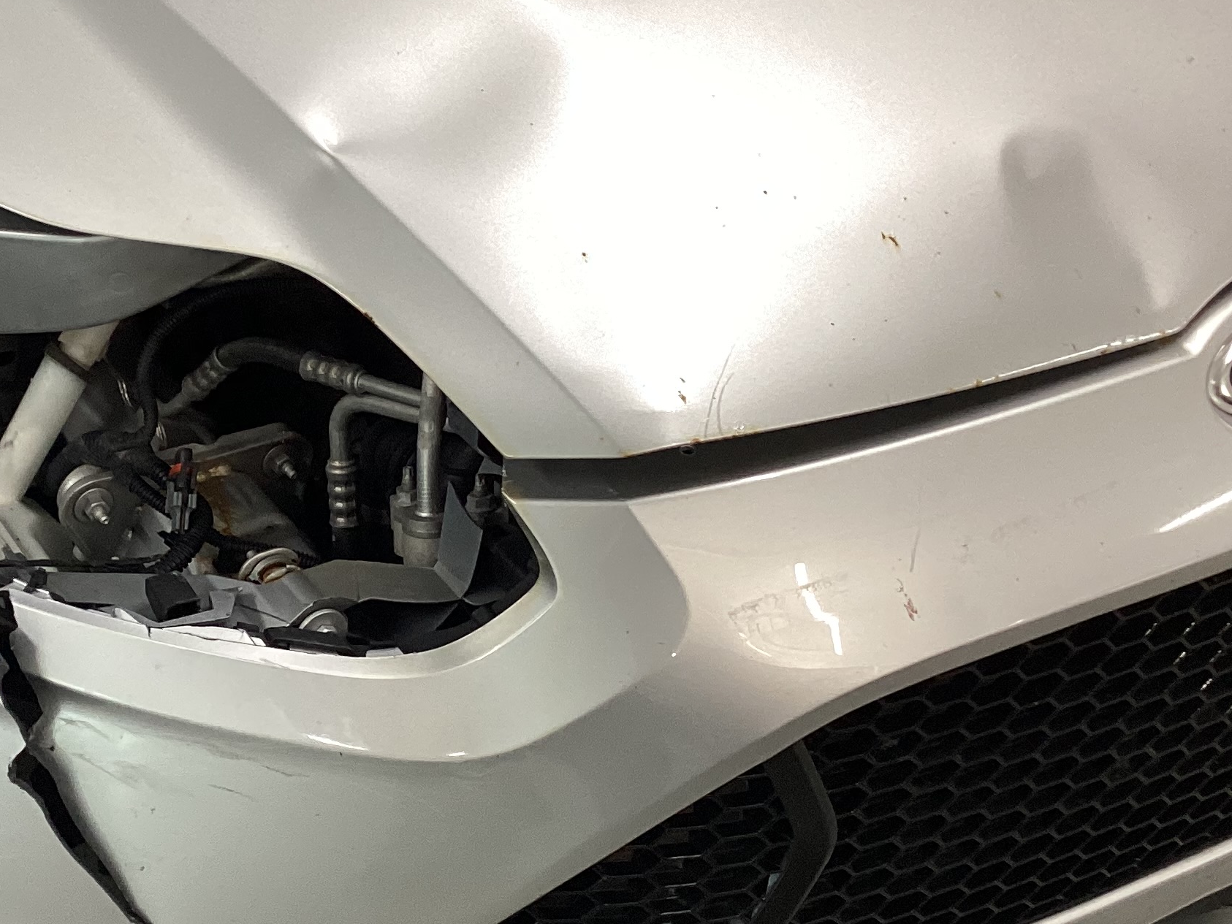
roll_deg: +3.3
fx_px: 2136
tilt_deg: -39.2
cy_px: 580
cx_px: 231
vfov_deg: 24.4
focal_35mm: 60
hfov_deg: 31.3
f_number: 2.4
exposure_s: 1/50
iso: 100
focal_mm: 3.3
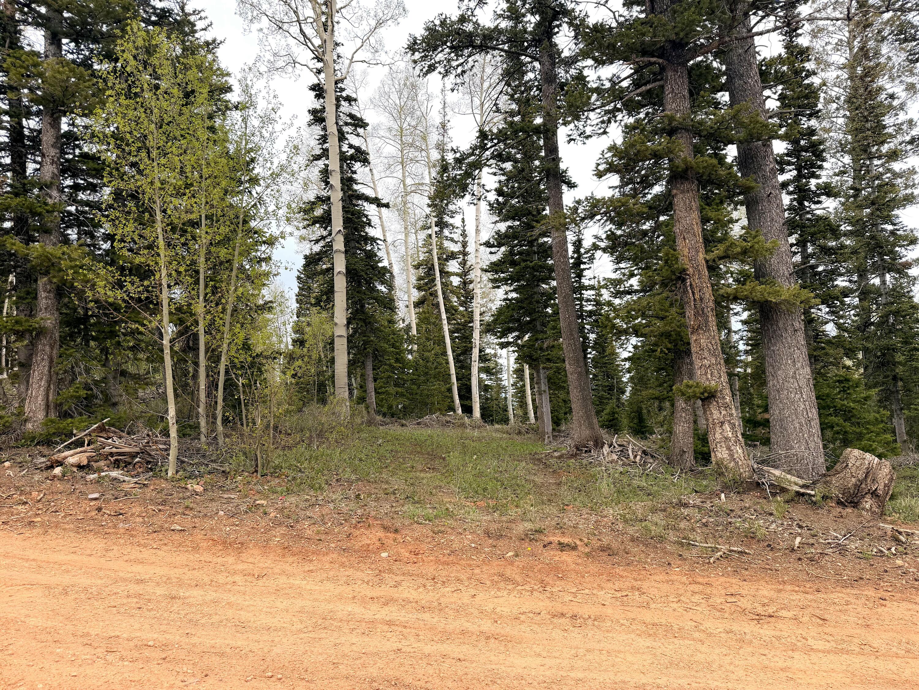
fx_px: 637
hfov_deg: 71.6
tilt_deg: +2.9
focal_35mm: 24
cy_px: 345
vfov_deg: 56.8
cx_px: 460
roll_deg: +2.2
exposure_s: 1/2232
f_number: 1.78
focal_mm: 6.76
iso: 100
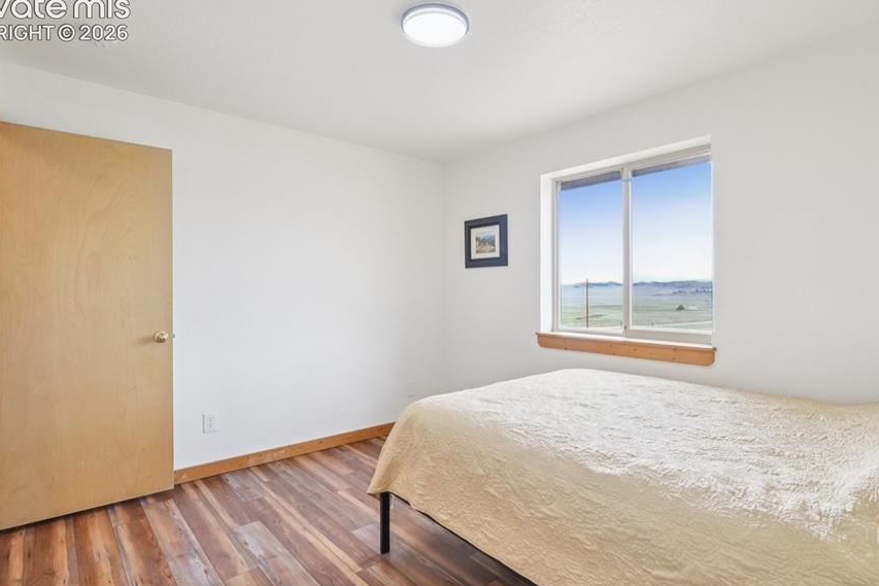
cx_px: 457
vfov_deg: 67.4
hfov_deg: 90.0
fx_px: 440
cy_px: 301
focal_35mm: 18
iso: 3200
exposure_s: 1/60
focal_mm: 10
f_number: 8
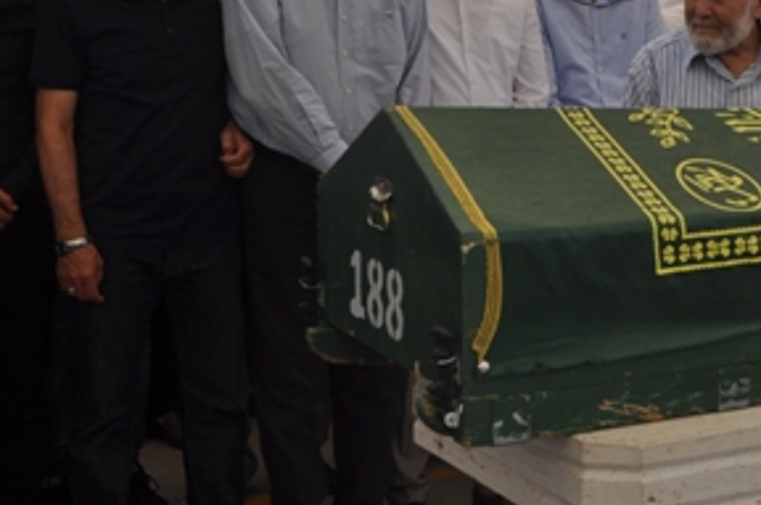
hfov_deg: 23.8
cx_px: 835
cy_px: 136
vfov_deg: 16.9
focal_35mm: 80
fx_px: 1688
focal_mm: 24
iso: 200
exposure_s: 1/250
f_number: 8
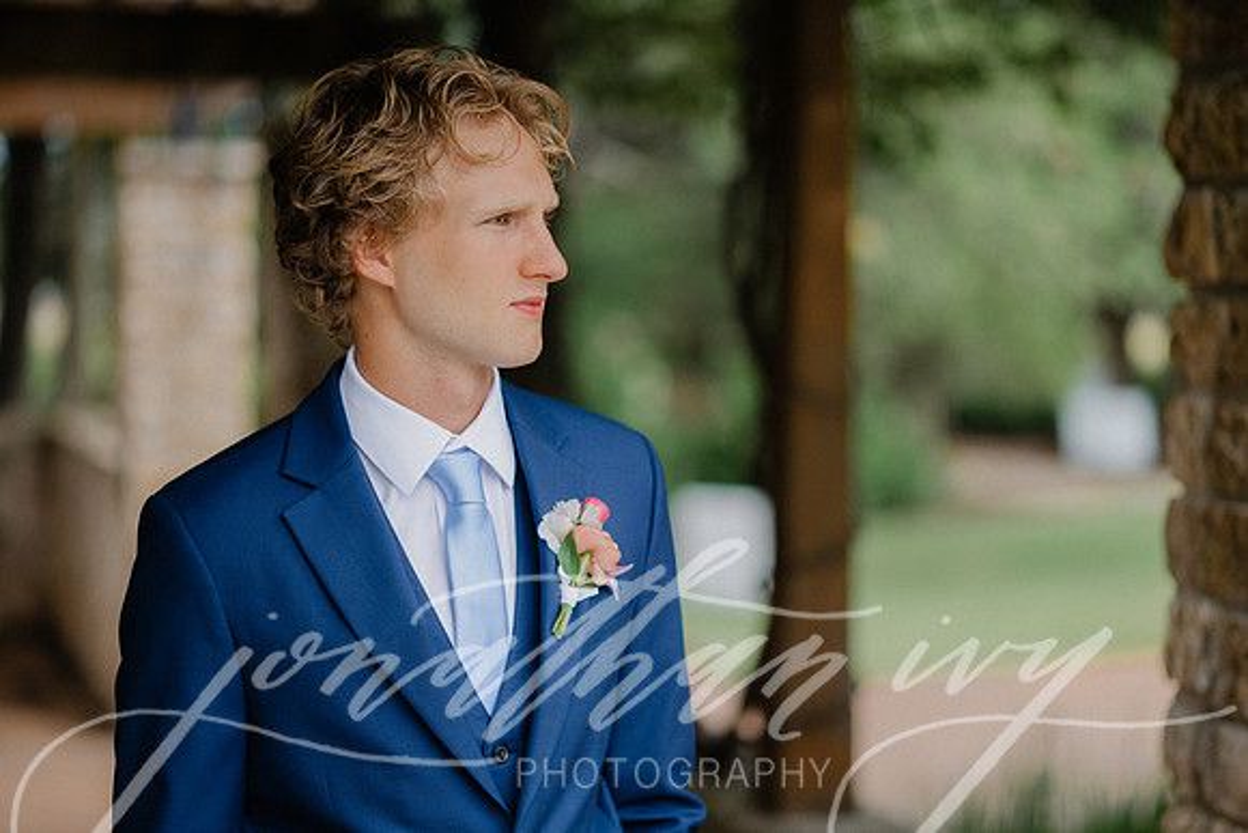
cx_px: 624
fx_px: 2947
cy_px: 416
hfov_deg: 23.9
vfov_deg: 16.1
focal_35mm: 85
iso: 200
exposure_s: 1/2000
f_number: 2
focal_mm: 85
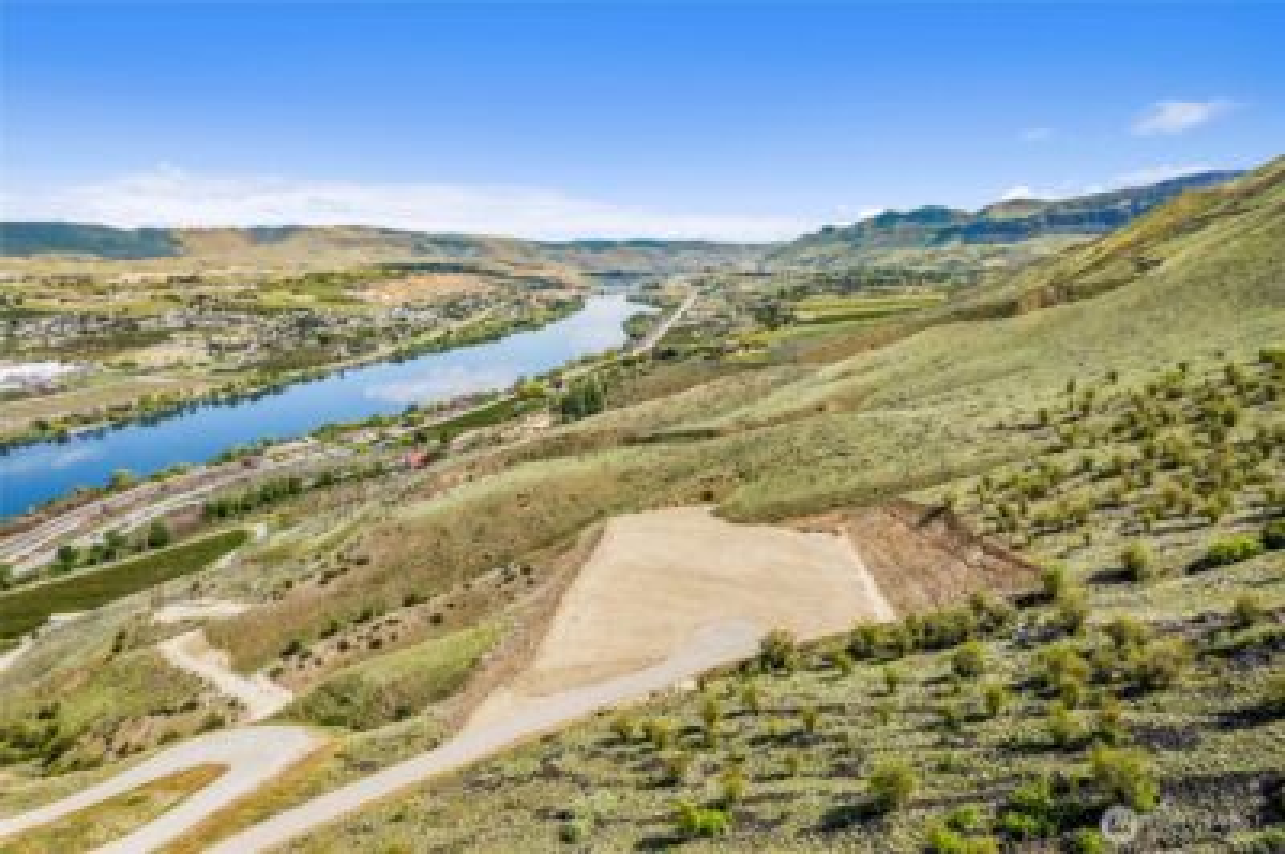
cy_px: 427
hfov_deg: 78.6
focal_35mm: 22
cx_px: 642
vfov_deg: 57.1
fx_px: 785
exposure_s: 1/6000
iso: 100
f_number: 2.8
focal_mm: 8.38
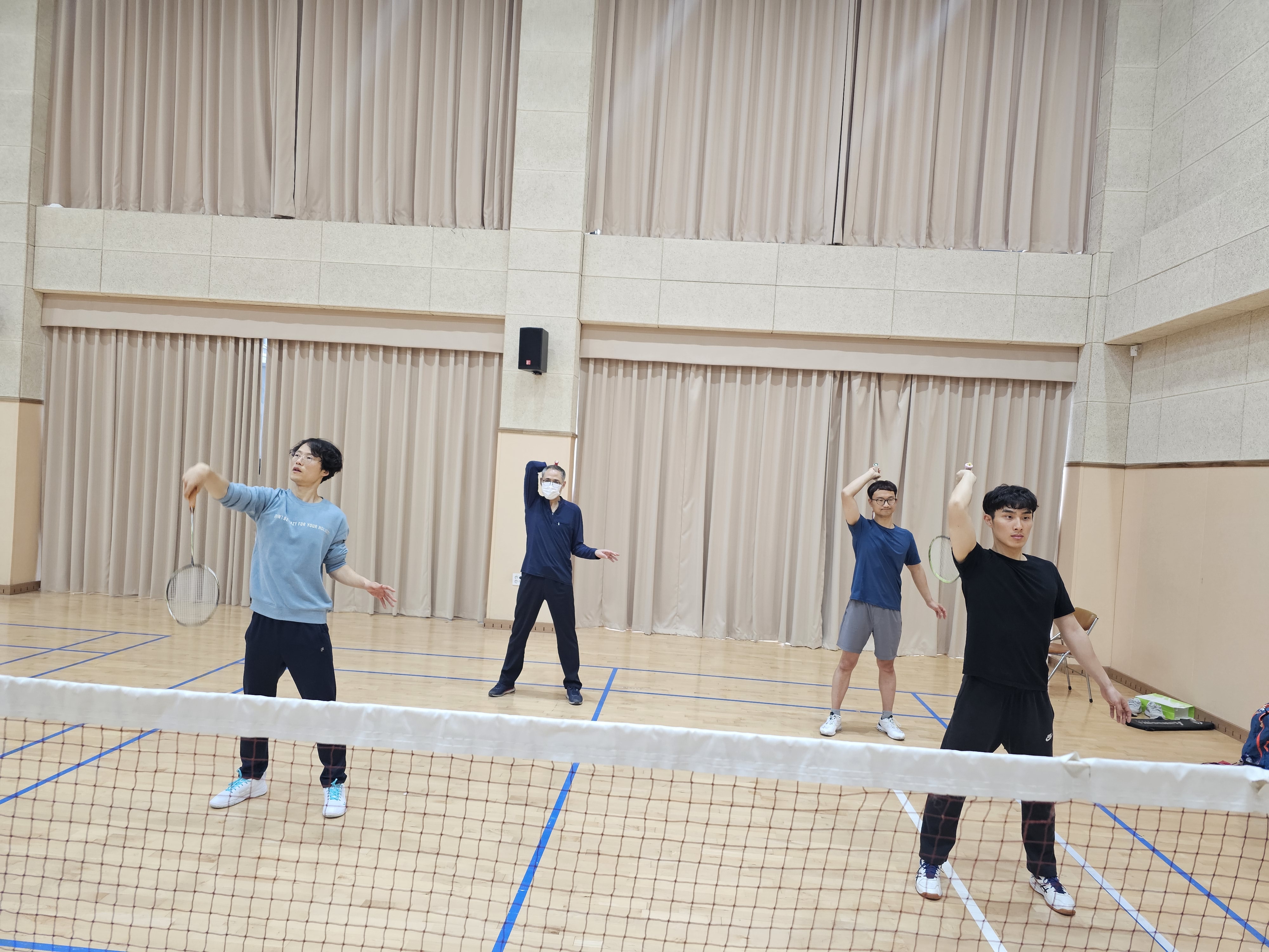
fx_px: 843
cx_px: 634
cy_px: 476
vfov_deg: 58.9
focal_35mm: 23
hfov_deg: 73.9
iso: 250
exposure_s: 1/180
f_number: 1.7
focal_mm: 6.3
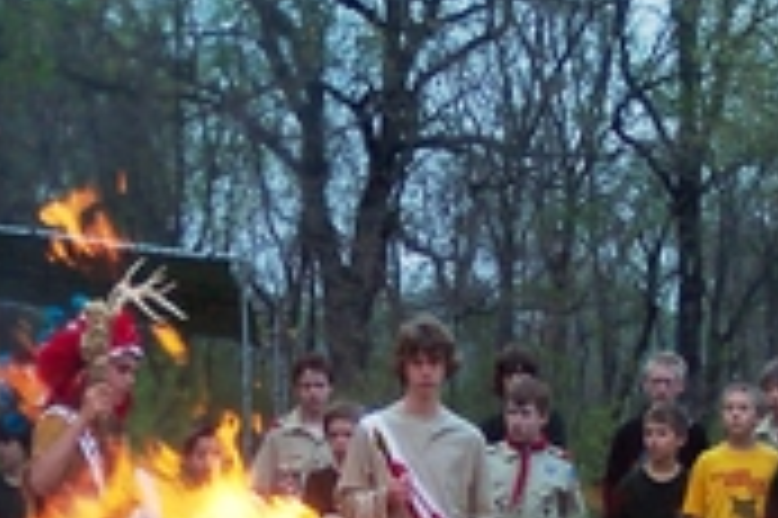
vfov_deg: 8.5
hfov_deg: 12.9
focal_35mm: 159
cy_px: 667
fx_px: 3433
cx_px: 549
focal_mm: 10.7
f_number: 3.4
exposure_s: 1/90
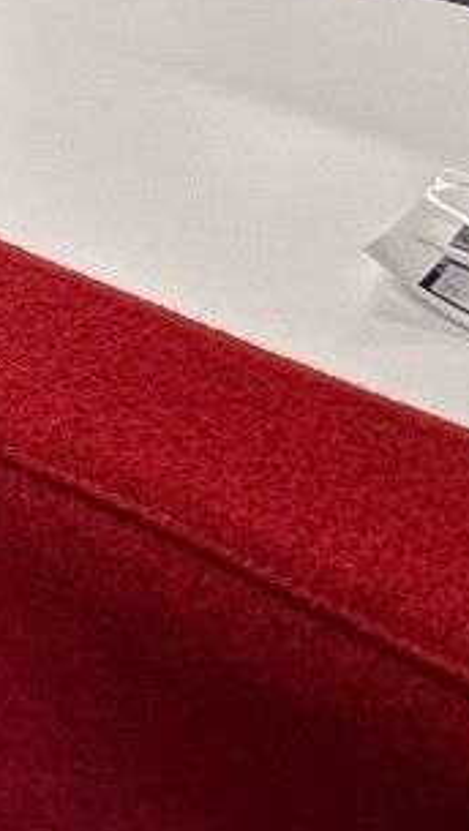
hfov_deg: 19.9
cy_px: -253
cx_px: 95
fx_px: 1324
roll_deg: -1.4
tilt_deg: -12.3
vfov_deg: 28.5
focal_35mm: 60
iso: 80
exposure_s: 1/100
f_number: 2.2
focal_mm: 2.22
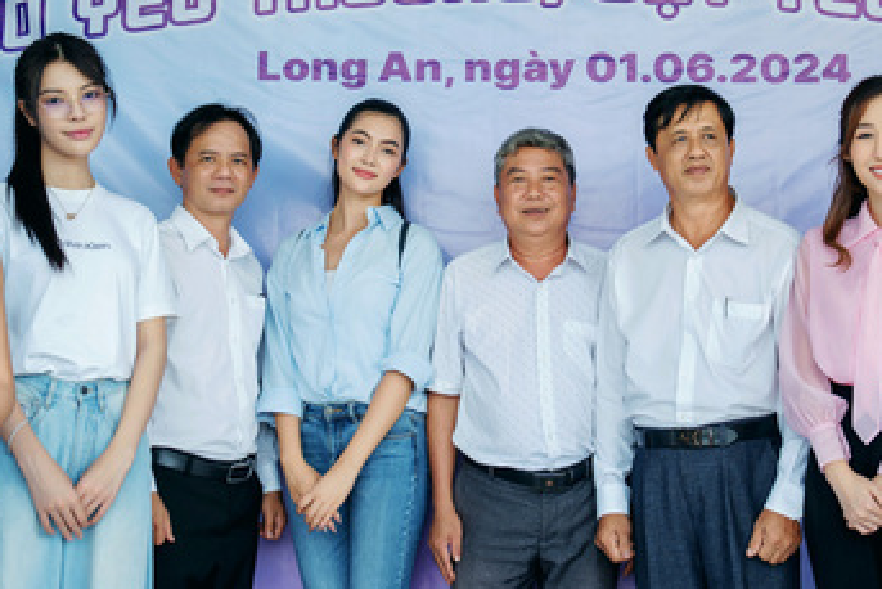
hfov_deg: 29.1
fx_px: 1691
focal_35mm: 69
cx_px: 571
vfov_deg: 19.7
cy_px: 231
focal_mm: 34
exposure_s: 1/250
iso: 160
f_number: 3.5
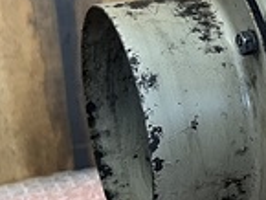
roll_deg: -2.2
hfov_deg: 16.0
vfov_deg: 12.9
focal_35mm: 115
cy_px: 75
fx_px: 884
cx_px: 367
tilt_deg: -21.8
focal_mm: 5.1
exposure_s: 1/72
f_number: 1.6
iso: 125
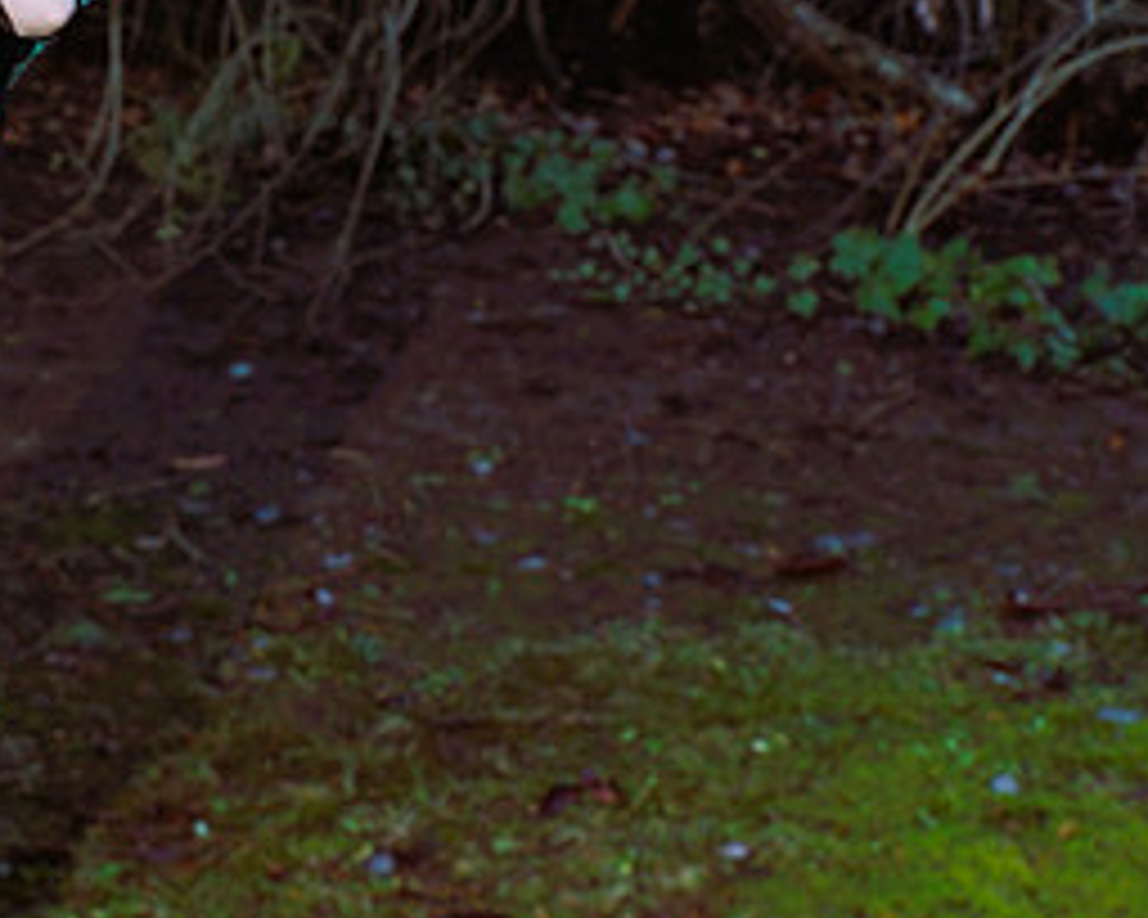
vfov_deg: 19.9
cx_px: 491
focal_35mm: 77
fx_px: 2616
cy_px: 344
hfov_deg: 24.7
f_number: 5.6
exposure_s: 1/80
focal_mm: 24
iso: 400
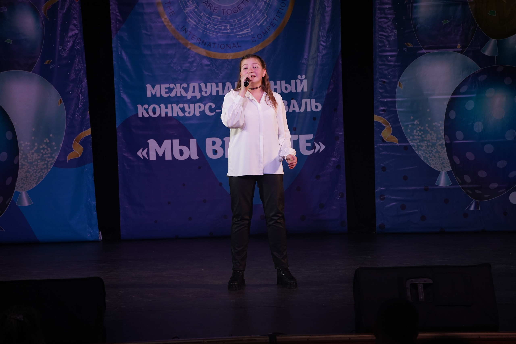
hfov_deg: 15.4
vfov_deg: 10.3
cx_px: 258
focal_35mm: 133
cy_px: 172
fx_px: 1906
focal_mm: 133
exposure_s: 1/250
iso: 1600
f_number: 5.6
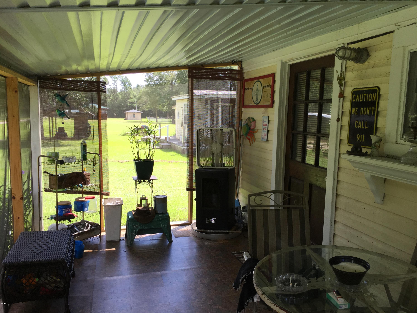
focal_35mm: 29
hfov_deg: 61.7
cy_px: 156
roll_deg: -0.6
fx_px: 349
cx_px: 208
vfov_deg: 48.2
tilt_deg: -7.6
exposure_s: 1/269
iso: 32
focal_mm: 4.15
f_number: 2.2
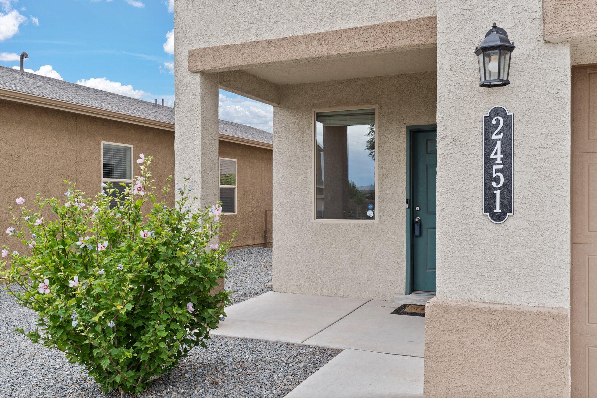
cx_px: 298
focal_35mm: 34
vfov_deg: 38.9
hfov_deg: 55.8
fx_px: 564
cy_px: 199
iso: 200
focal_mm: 34
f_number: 9
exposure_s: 1/20
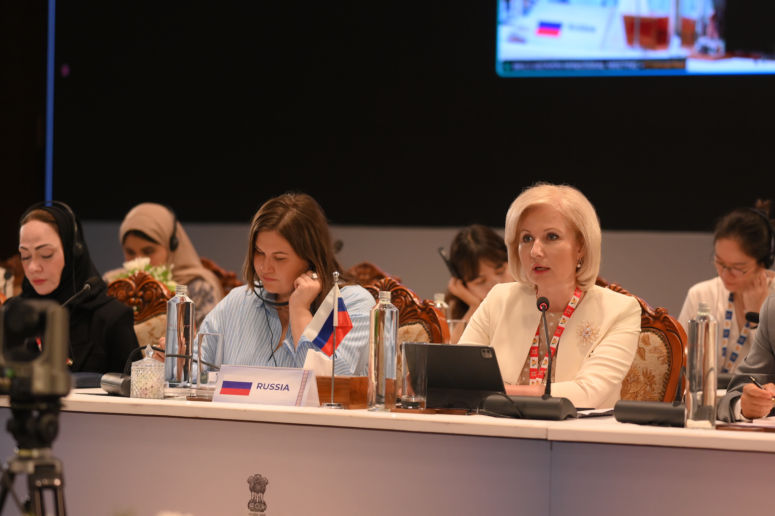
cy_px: 258
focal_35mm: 127
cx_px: 388
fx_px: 2733
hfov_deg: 16.1
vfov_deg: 10.8
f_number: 1.8
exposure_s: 1/1250
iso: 640
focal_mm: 85
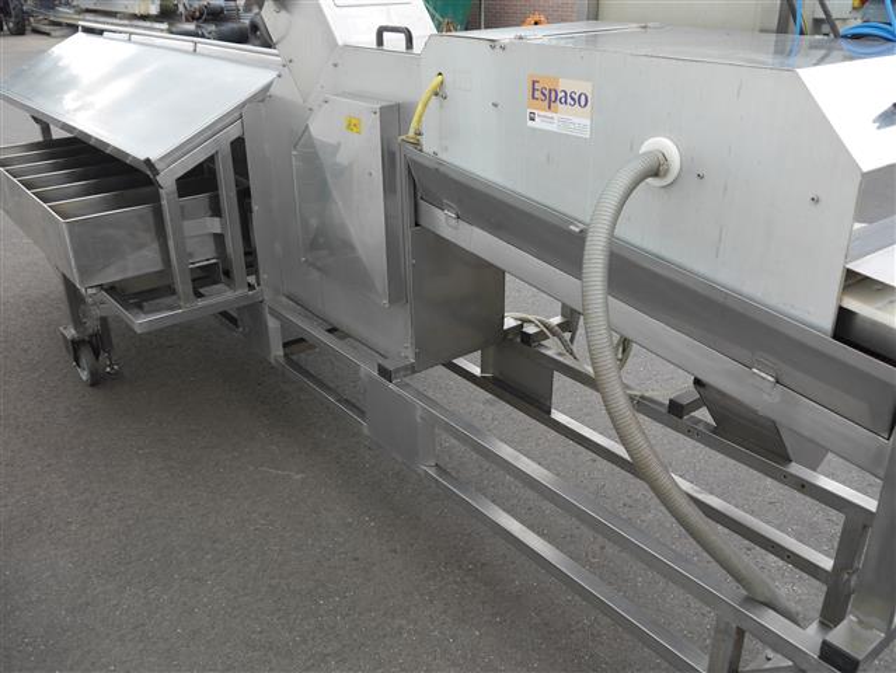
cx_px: 448
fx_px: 829
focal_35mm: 32
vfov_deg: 44.2
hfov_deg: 56.8
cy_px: 336
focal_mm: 16
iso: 160
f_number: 5
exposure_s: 1/200
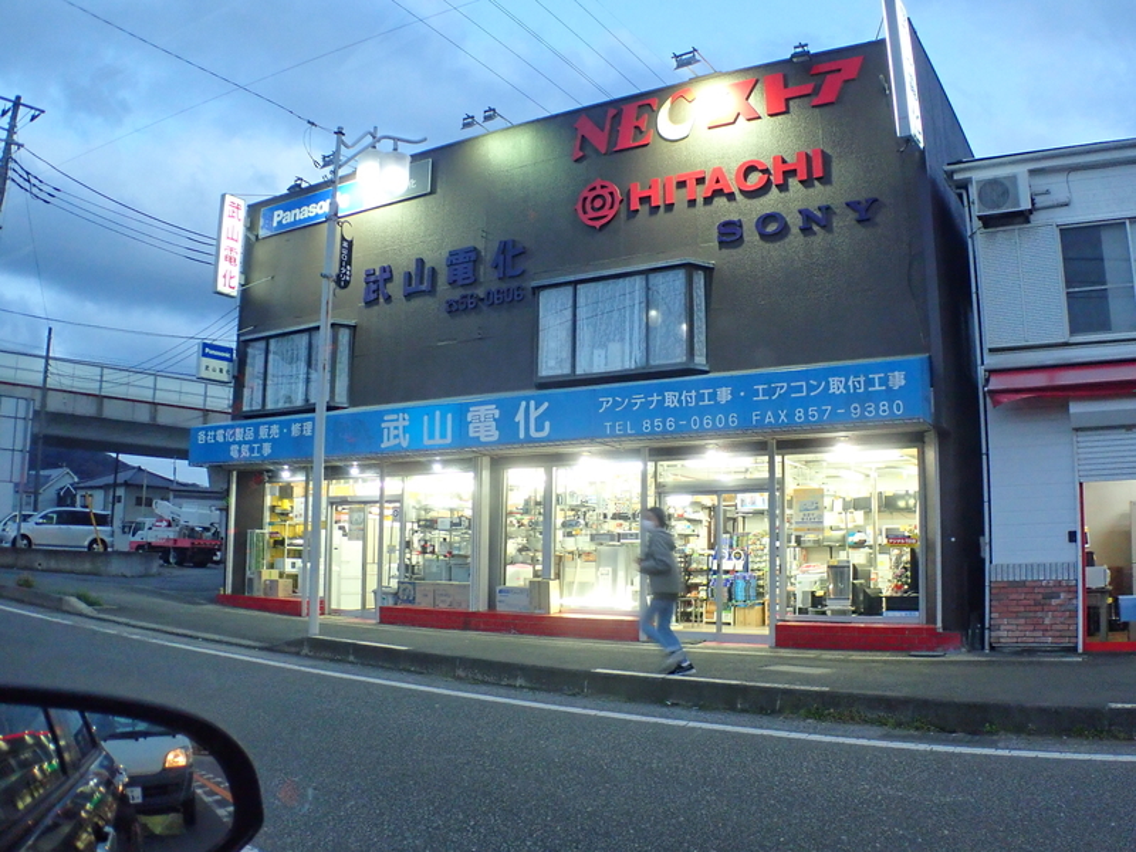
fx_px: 1247
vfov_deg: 37.7
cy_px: 426
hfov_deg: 49.0
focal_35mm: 38
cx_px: 568
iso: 640
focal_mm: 6.86
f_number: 2.7
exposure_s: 1/40
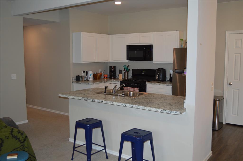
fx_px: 243
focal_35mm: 36
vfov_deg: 36.8
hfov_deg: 53.2
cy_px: 80
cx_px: 122
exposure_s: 1/60
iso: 400
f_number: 4
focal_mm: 24
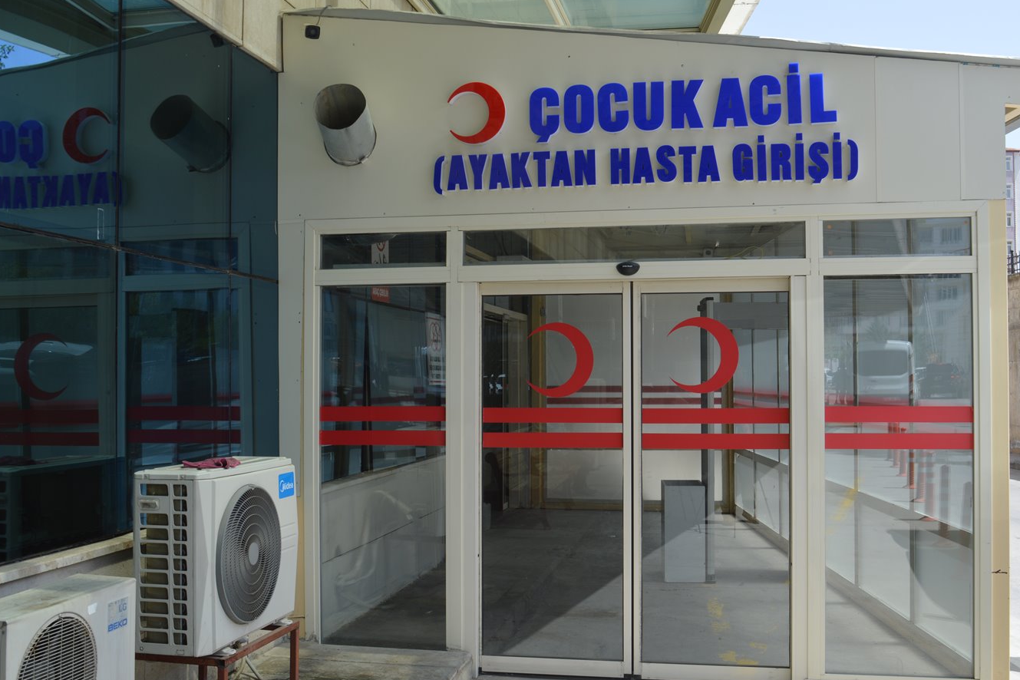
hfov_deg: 51.9
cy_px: 347
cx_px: 505
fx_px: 1048
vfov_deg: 35.9
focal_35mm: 37
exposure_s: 1/160
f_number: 6.3
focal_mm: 24
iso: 100
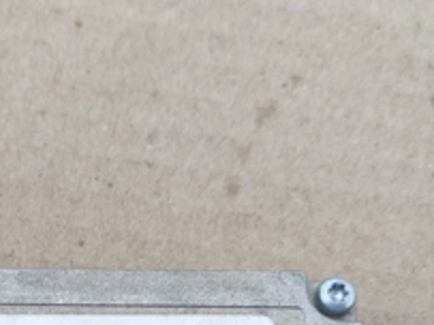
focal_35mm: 79
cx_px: 45
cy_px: 449
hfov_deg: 24.1
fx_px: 990
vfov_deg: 17.3
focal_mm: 5.43
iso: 61
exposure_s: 1/120
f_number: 1.89
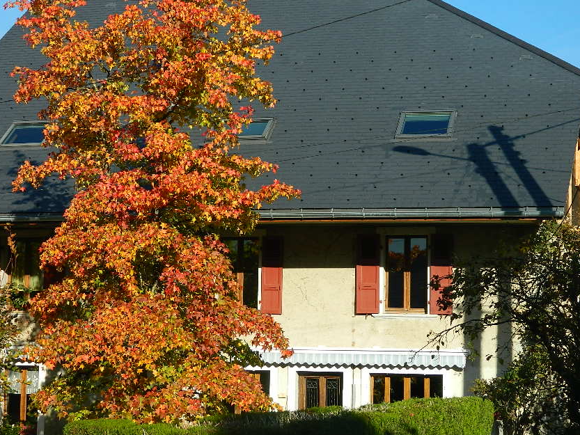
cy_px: 217
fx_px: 1441
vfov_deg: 17.2
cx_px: 262
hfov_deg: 22.7
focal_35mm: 86
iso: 80
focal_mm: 12.6
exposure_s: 1/640
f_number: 4
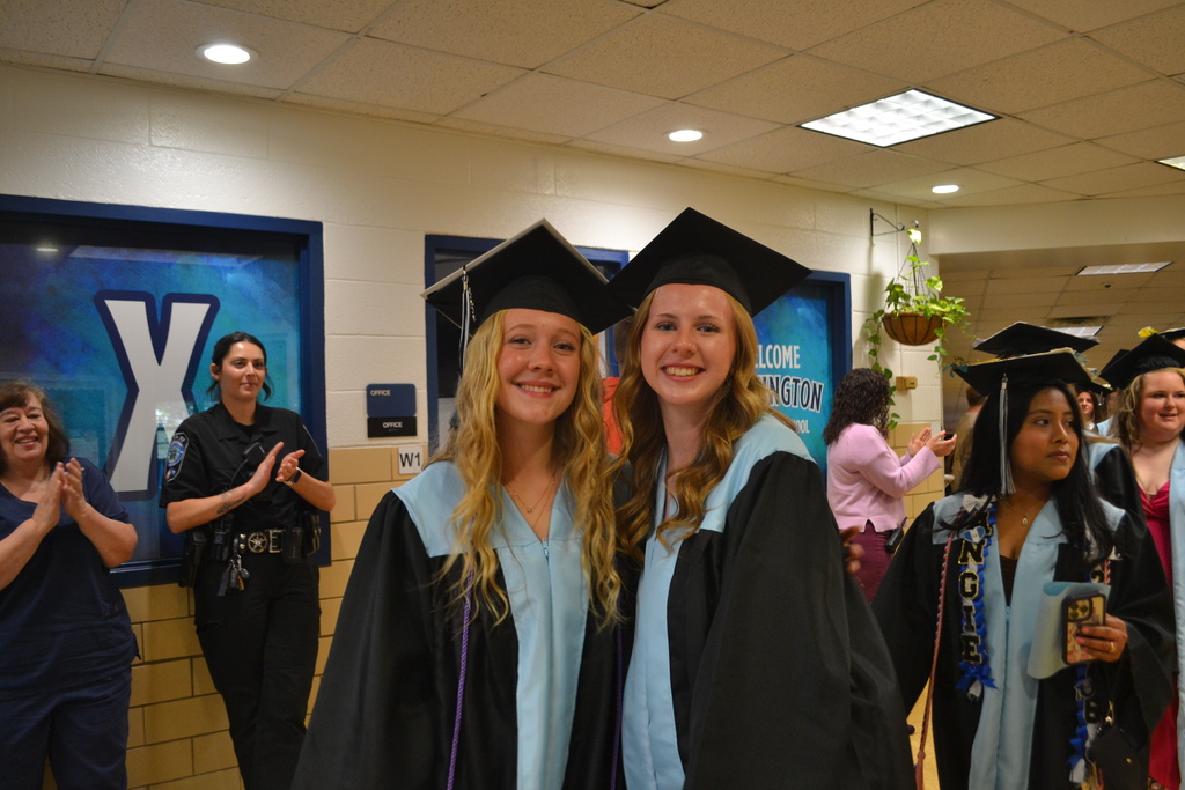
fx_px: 988
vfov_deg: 43.6
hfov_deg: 61.9
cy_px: 395
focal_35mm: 30
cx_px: 592
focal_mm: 20
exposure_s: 1/60
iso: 720
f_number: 3.8
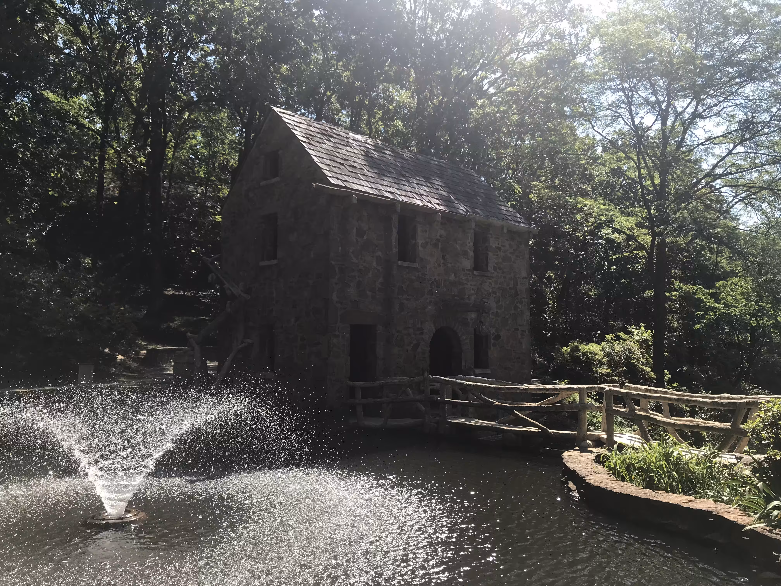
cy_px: 293
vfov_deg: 49.7
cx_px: 390
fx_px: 632
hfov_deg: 63.4
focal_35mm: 28
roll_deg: -1.7
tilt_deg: +2.9
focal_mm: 3.99
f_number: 1.8
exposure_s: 1/1064
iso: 20
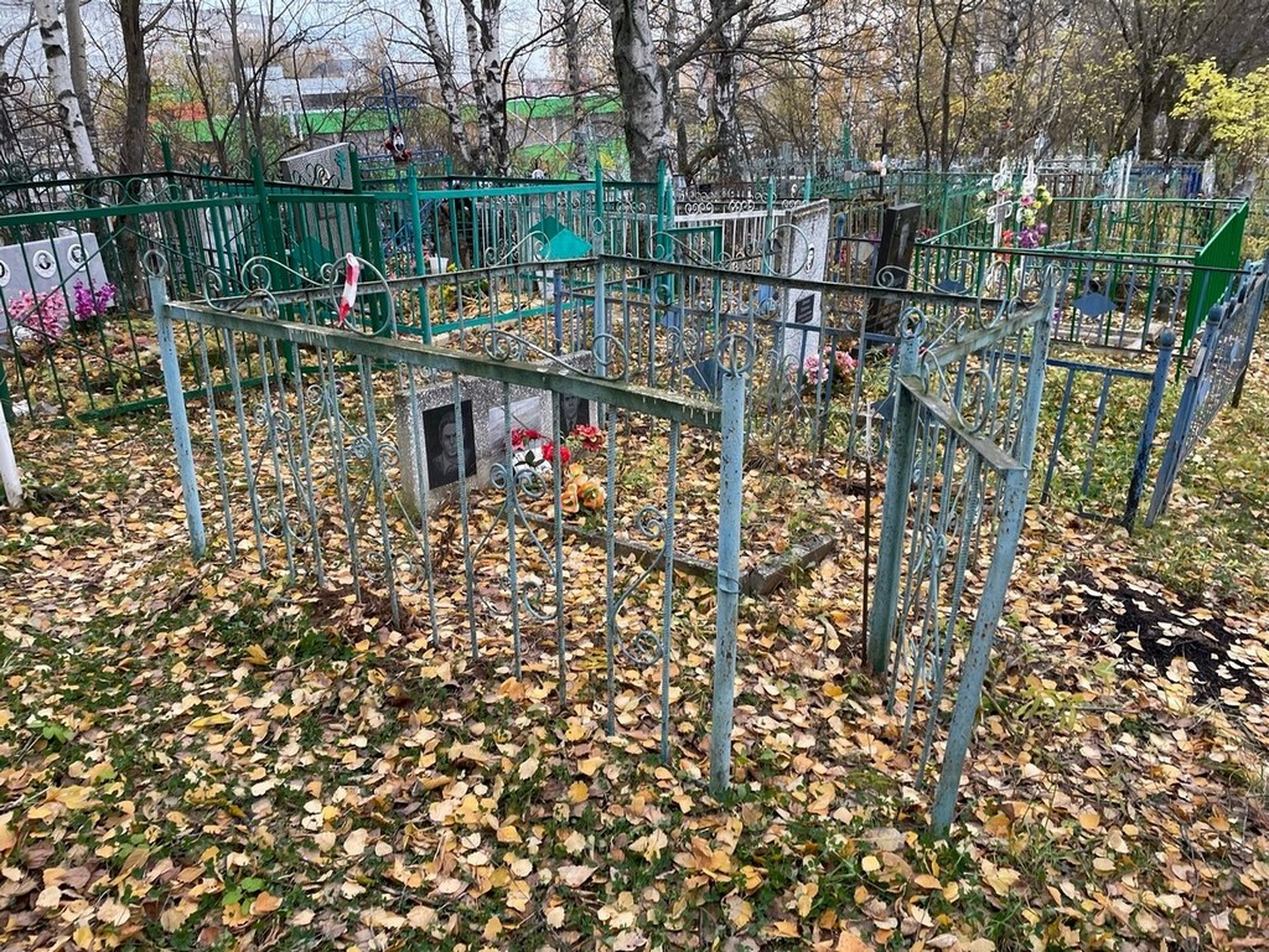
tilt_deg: -12.2
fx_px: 953
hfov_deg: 67.3
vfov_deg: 53.1
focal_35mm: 26
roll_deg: +1.8
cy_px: 476
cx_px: 634
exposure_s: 1/121
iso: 64
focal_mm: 4.2
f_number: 1.6
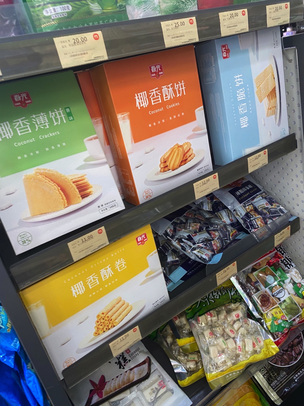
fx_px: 304
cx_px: 152
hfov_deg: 53.1
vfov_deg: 67.3
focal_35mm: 26
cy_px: 203
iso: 80
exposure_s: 1/50
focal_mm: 4.25
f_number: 1.8
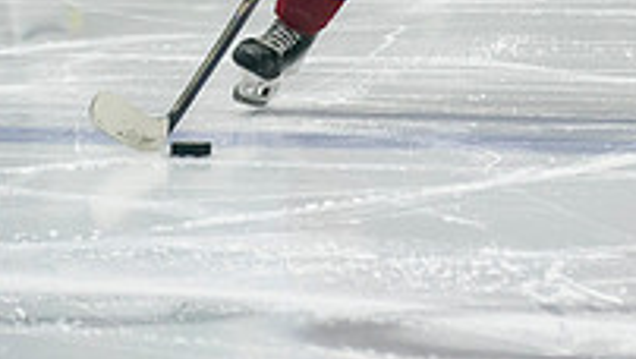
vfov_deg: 1.8
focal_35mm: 689
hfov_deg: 3.1
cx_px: 446
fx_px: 11629
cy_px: -203
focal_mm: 170
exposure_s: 1/640
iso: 1000
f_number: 2.8
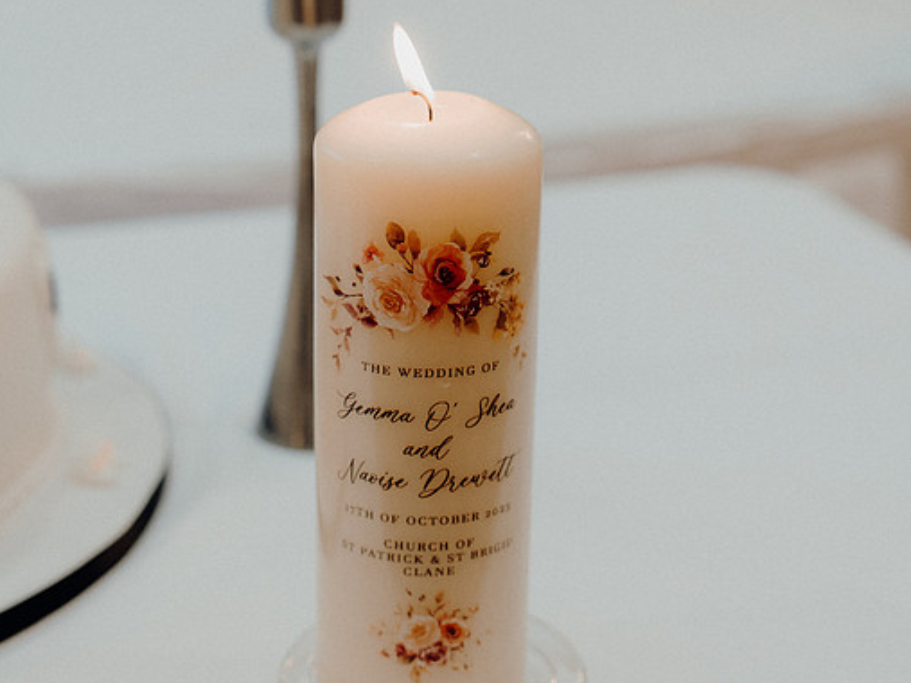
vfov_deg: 19.1
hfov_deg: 25.3
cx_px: 394
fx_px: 2026
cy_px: 344
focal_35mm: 77
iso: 640
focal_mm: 47
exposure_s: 1/160
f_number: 3.5
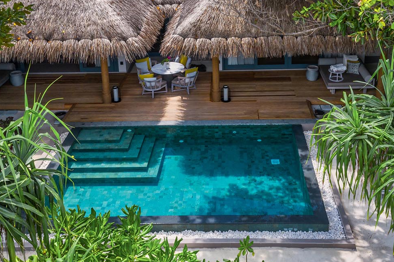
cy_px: 105
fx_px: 503
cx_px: 221
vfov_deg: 29.2
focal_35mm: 46
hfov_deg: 42.7
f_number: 8
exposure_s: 1/25
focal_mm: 10.26
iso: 200
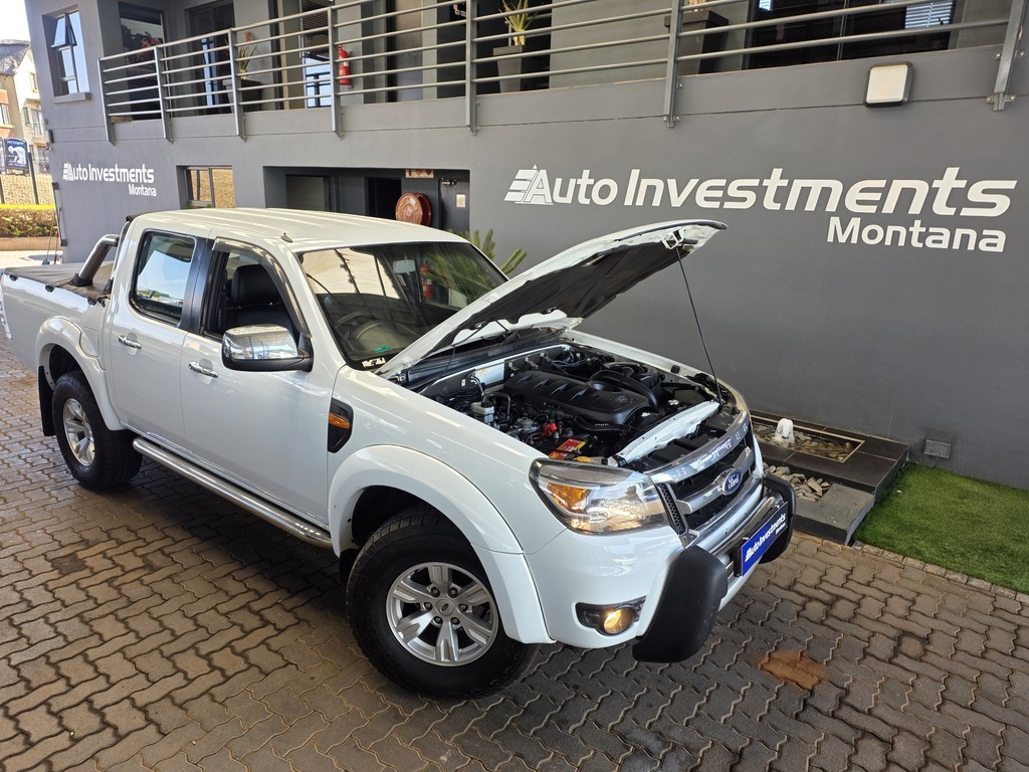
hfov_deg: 73.9
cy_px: 386
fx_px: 684
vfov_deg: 58.9
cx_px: 514
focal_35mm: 23
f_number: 1.7
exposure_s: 1/180
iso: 64
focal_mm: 6.25
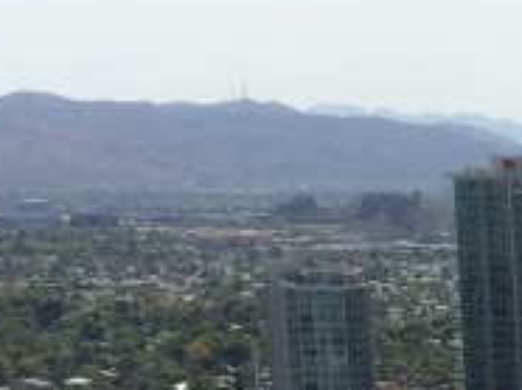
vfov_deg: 8.8
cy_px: 724
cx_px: 1125
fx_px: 2410
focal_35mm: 160
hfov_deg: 11.0
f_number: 2.2
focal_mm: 4.15
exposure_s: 1/3165
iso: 32
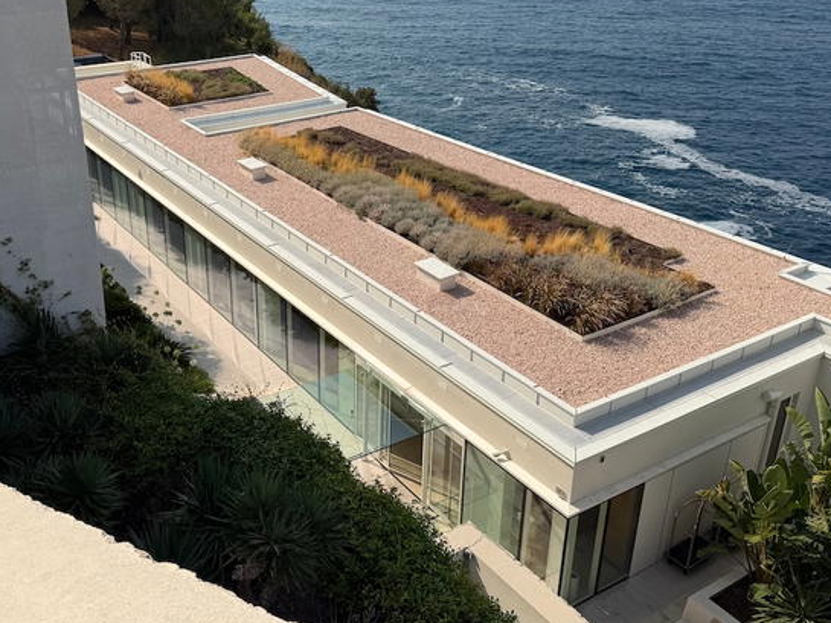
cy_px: 268
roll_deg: +1.3
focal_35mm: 37
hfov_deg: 49.7
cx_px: 322
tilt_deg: -24.8
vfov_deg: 38.6
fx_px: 888
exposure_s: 1/7353
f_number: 1.78
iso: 80
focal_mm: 6.76
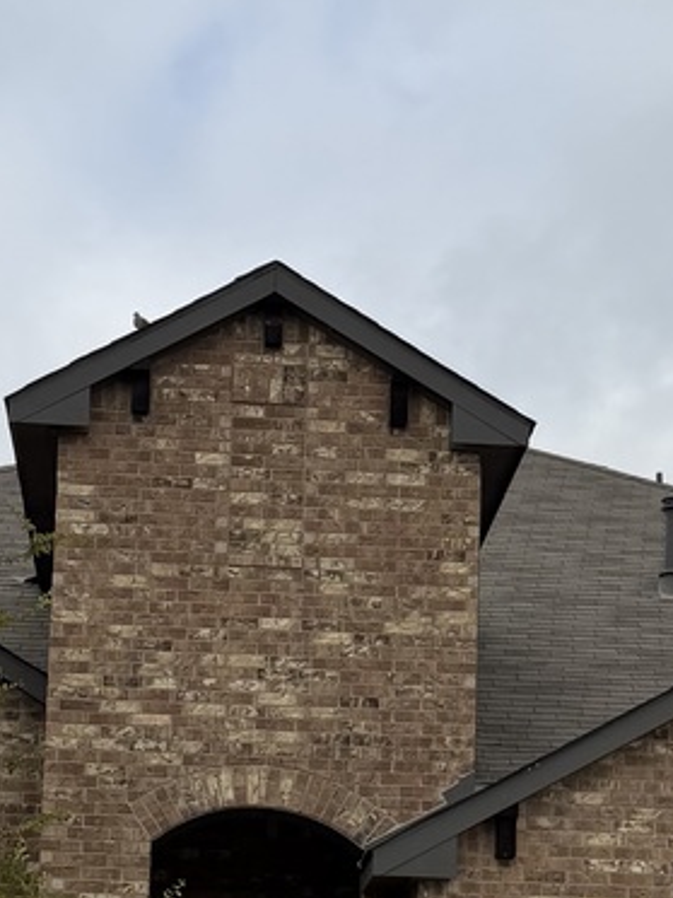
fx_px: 2411
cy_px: 876
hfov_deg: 15.9
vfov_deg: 20.5
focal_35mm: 93
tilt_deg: +8.2
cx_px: 352
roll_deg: -1.6
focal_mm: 6.76
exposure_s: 1/5319
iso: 80
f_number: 1.78
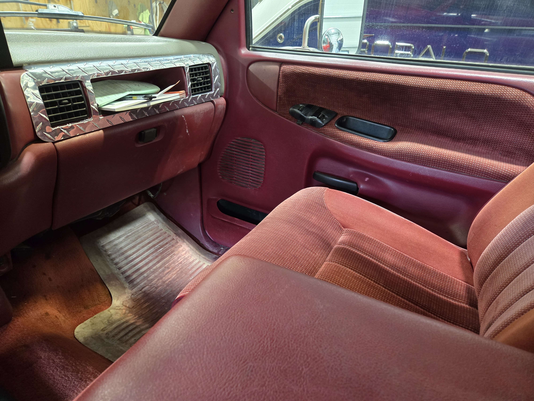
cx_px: 267
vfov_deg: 58.9
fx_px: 355
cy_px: 200
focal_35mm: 23
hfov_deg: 73.9
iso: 640
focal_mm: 5.4
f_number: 1.8
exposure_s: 1/60
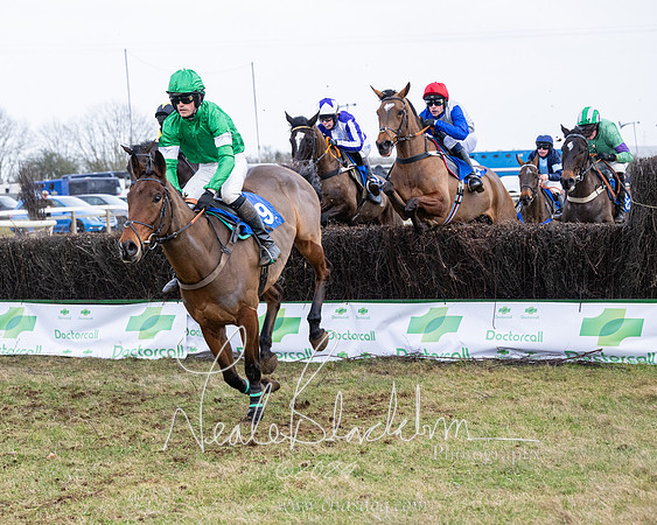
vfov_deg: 16.2
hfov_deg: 20.2
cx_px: 224
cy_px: 302
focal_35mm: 95
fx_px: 1842
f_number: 4
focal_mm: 70
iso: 800
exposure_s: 1/1000
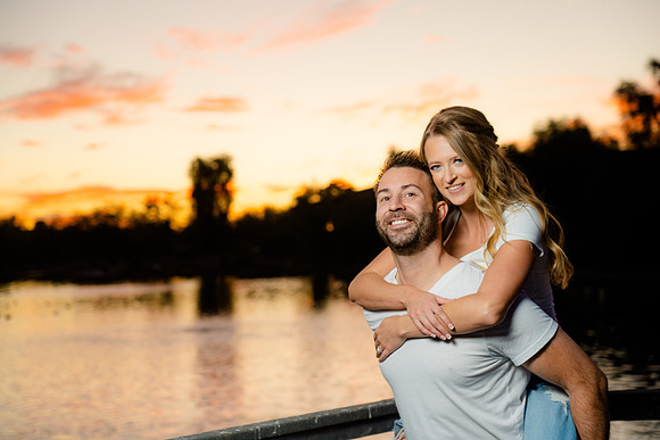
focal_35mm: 70
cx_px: 330
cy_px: 220
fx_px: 1284
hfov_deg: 28.8
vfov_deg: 19.5
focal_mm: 70
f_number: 4
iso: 640
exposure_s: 1/200
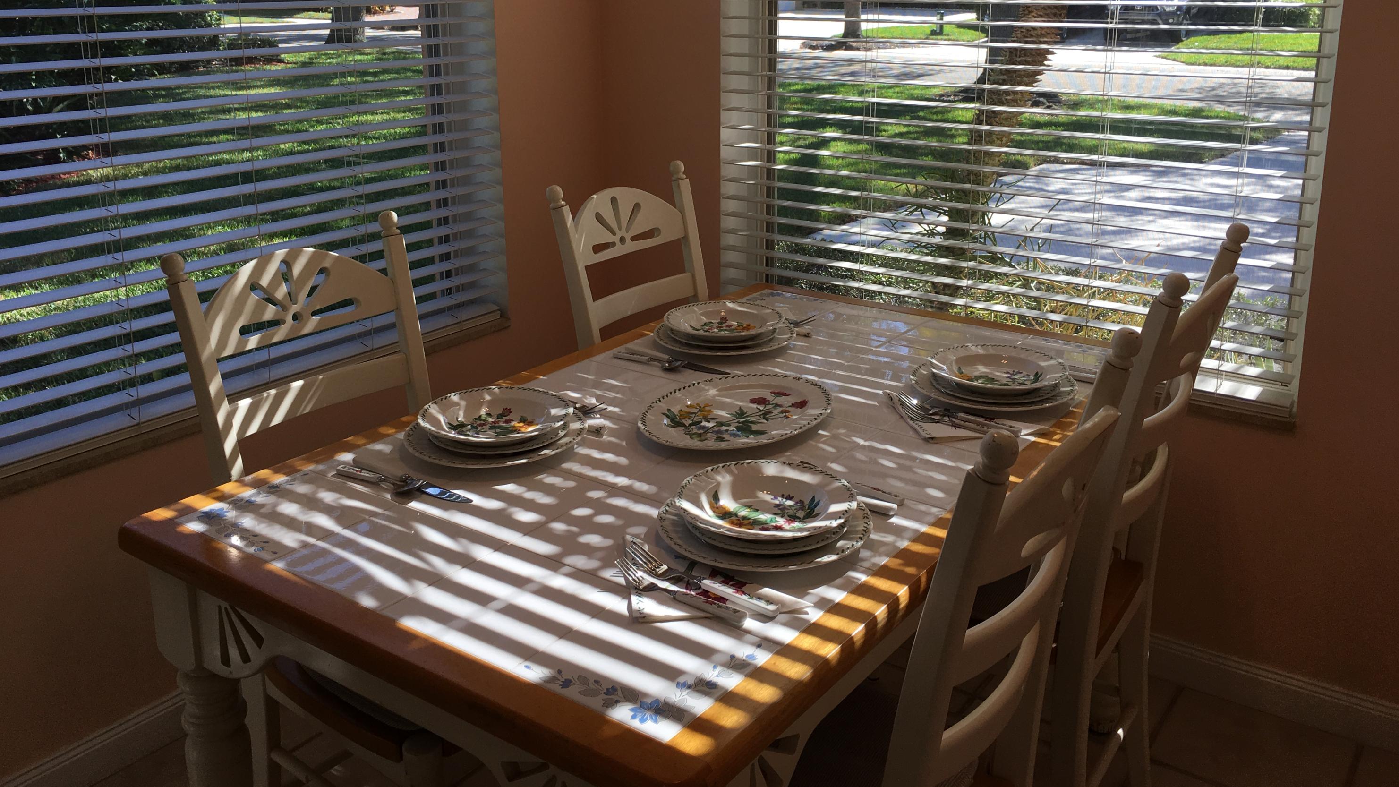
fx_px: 1187
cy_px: 259
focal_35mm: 32
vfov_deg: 36.3
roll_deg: -0.5
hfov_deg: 61.0
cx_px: 700
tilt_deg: -12.4
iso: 25
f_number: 2.2
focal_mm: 4.15
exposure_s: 1/216
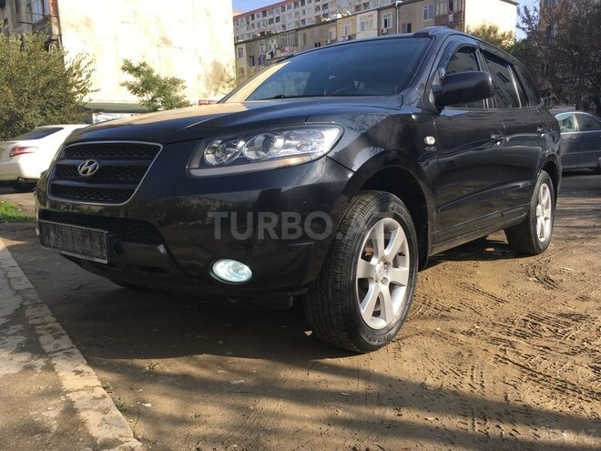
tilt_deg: -10.4
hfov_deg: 61.7
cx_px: 300
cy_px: 226
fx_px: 503
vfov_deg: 48.2
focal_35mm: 29
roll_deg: +1.0
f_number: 2.2
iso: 25
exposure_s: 1/712
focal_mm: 4.15
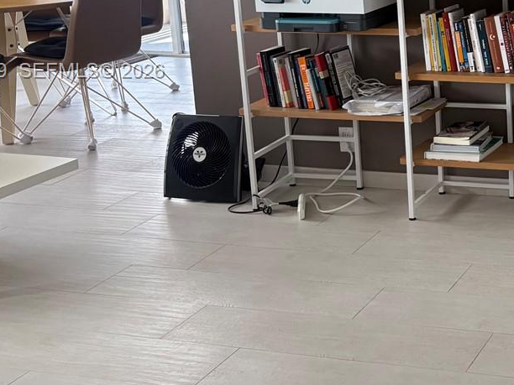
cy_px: 72
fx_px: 1010
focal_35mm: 68
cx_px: 574
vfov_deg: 21.3
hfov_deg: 26.2
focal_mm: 5.96
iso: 125
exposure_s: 1/186
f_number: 1.6
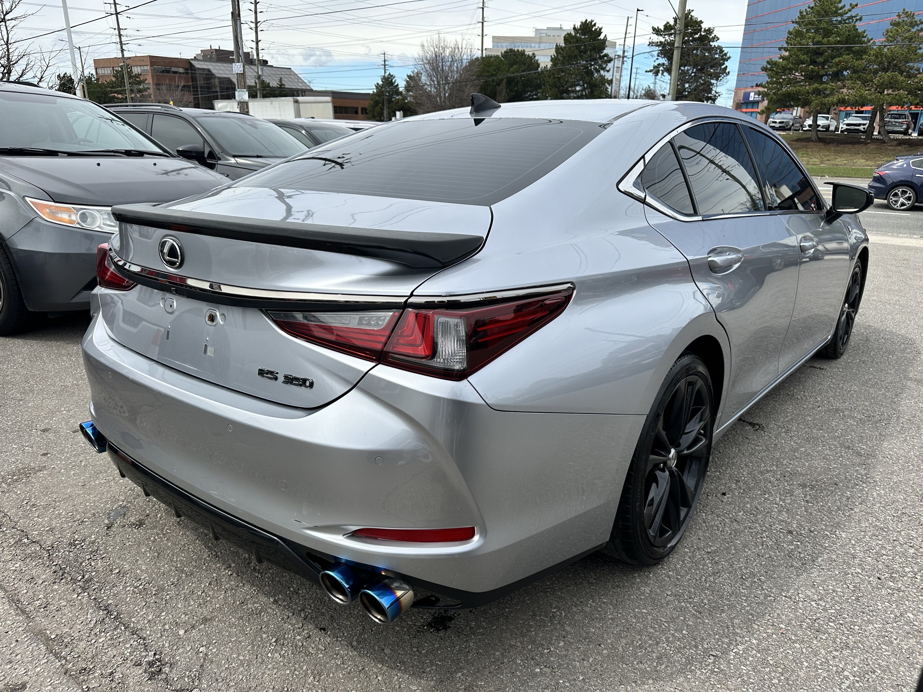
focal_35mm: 24
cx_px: 462
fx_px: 640
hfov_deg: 71.6
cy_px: 346
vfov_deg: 56.8
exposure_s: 1/3597
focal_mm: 6.86
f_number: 1.78
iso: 80
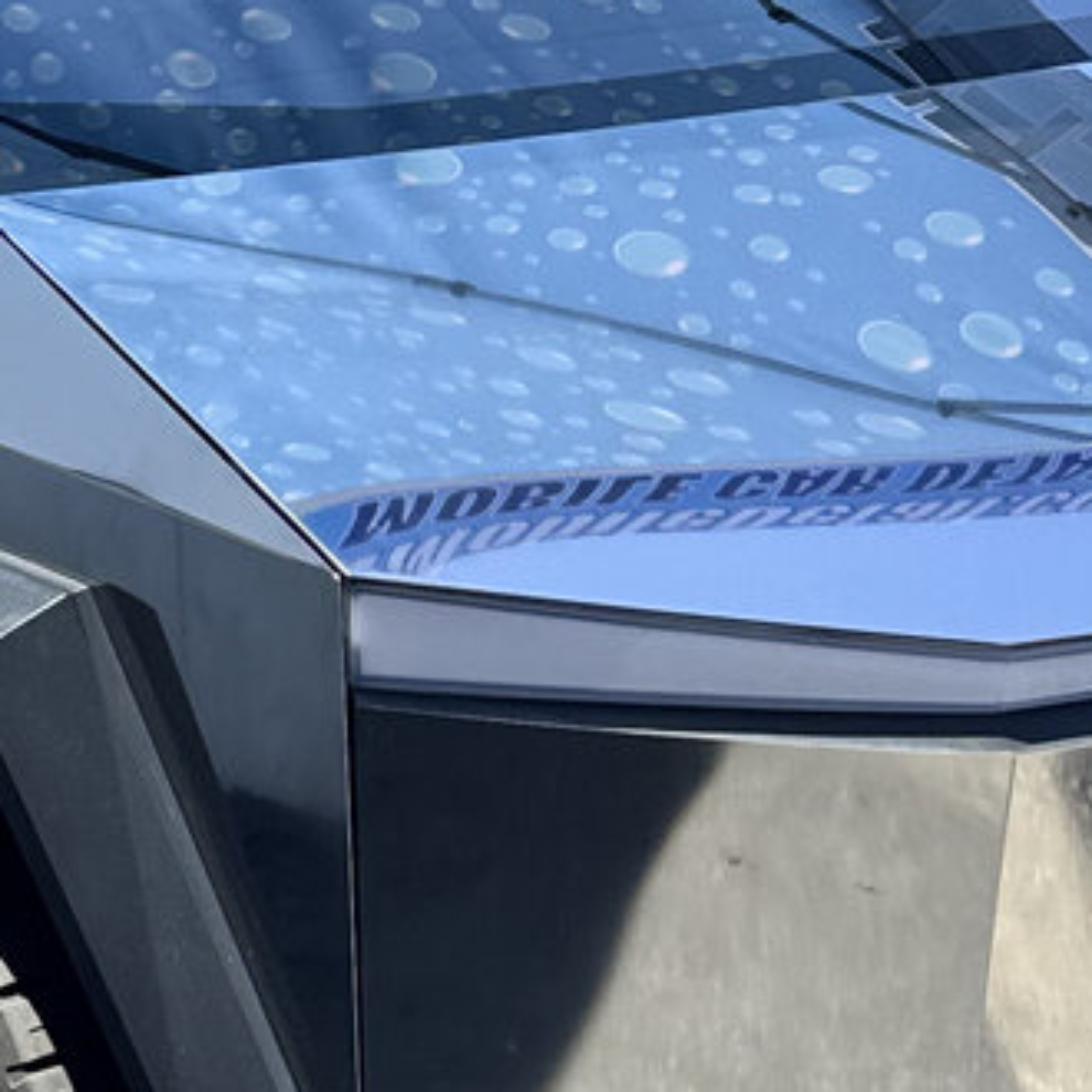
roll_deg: +1.6
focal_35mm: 103
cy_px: -357
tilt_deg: -1.1
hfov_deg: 16.4
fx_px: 3676
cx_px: -132
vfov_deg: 16.0
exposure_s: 1/3096
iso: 80
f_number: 1.78
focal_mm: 6.76
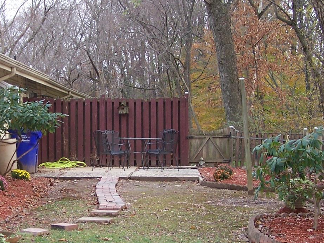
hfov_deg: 22.8
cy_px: 157
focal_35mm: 85
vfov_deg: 17.3
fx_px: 796
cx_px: 89
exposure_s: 1/125
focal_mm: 6.3
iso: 80
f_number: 2.8
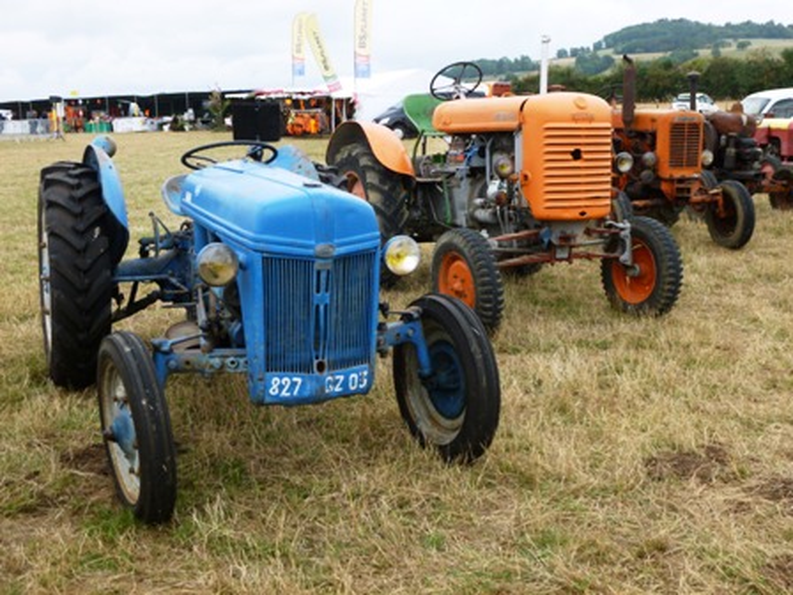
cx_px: 396
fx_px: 939
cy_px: 298
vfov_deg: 35.1
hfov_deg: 45.8
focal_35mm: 41
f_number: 3.8
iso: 100
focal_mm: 7.4
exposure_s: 1/250
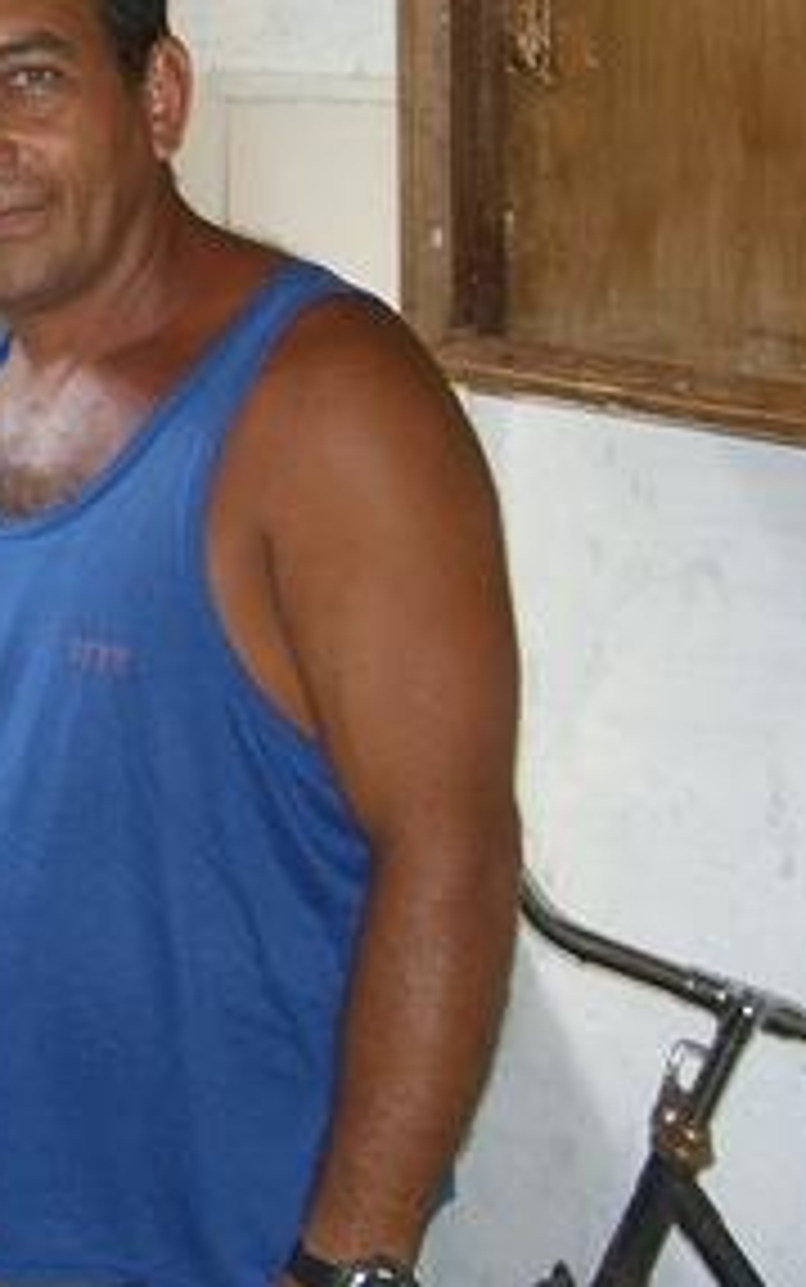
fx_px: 3160
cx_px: -207
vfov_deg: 23.0
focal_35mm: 90
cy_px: 504
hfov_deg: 14.0
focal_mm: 7.9
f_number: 2.8
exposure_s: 1/60
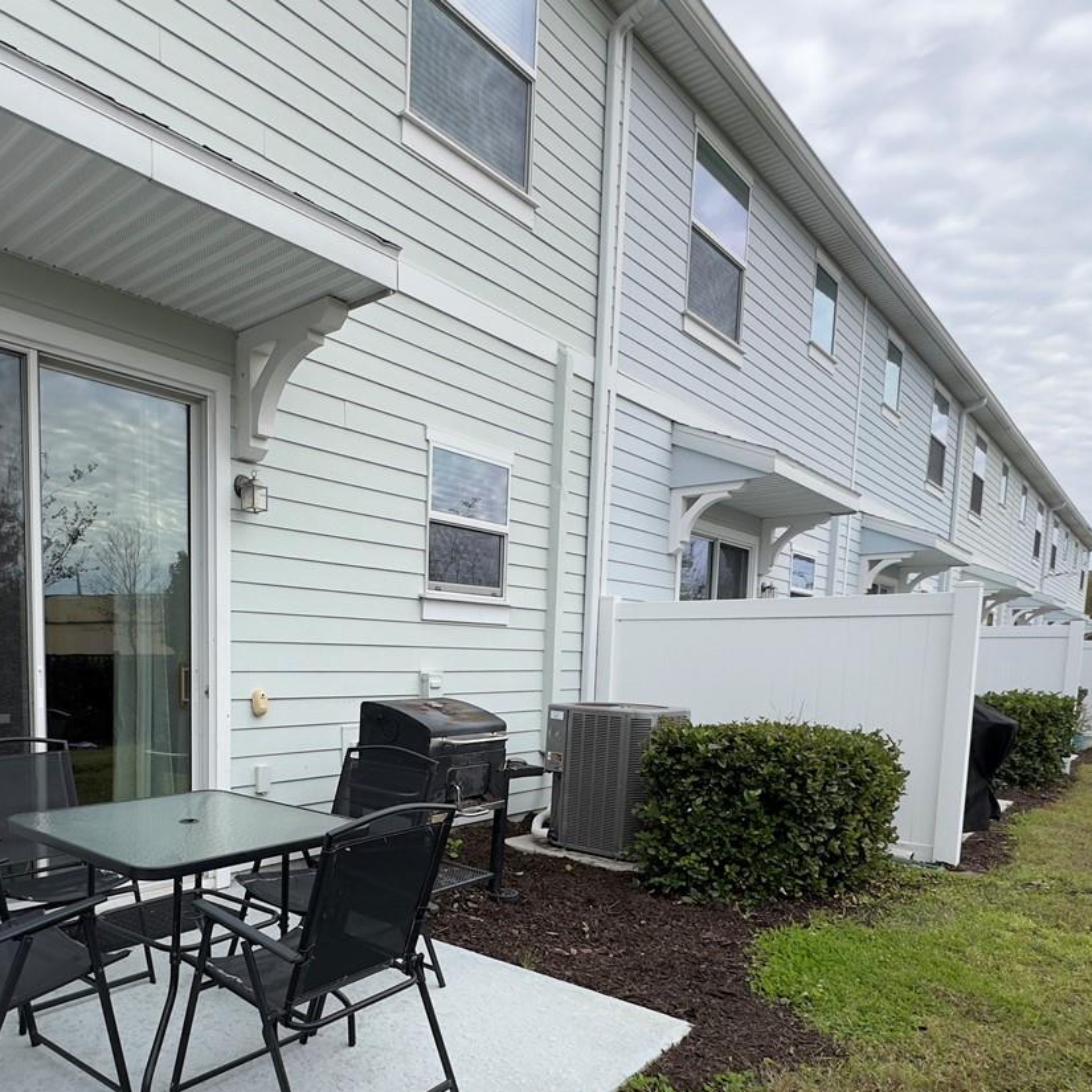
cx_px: 341
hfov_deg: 63.0
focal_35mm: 24
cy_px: 741
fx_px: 857
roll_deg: -0.9
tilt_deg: -4.6
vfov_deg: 63.1
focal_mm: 2.22
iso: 40
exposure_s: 1/849
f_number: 2.2
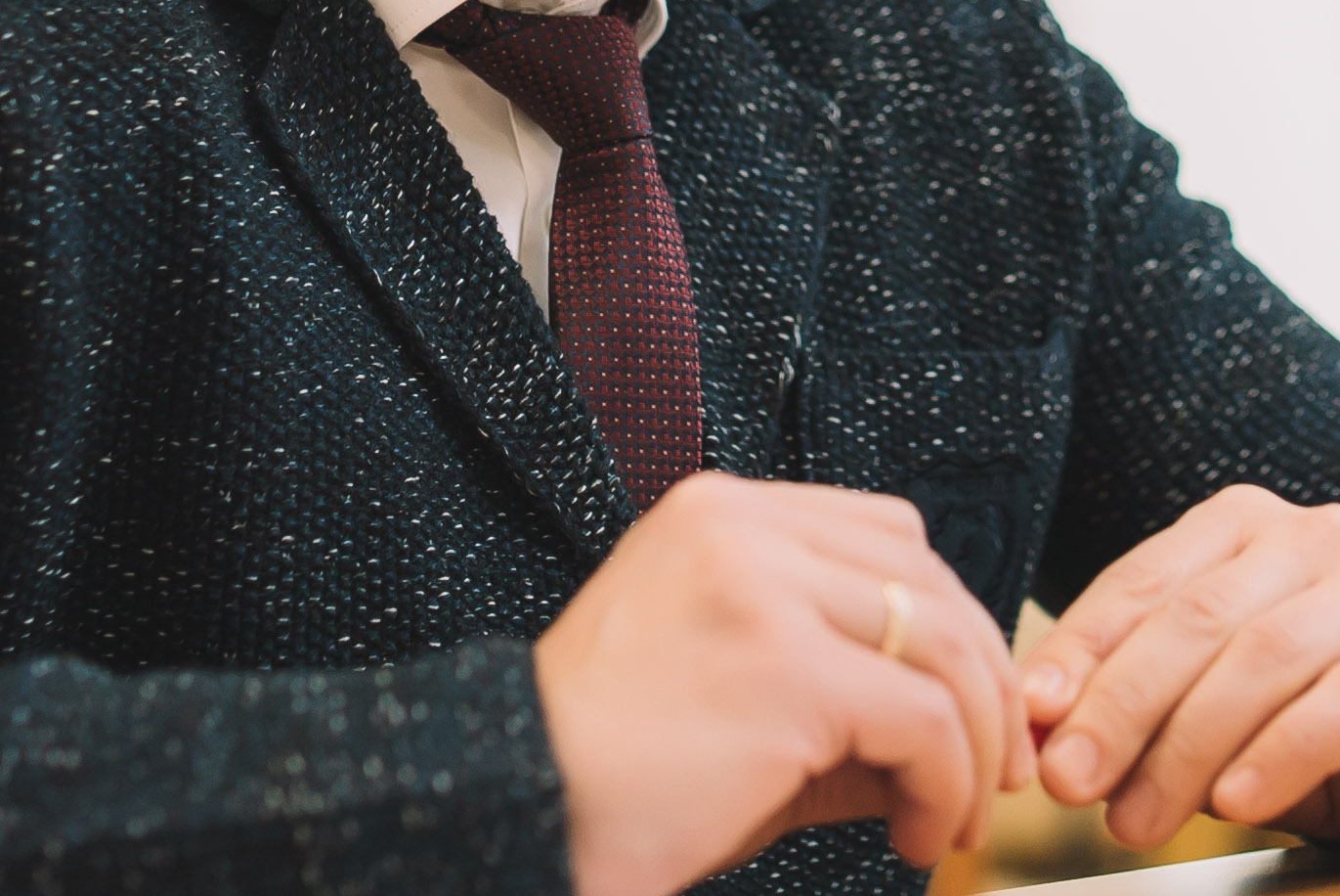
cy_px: -162
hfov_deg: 18.9
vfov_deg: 12.4
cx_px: 708
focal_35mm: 108
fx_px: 4022
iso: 320
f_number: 1.4
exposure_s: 1/100
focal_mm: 35
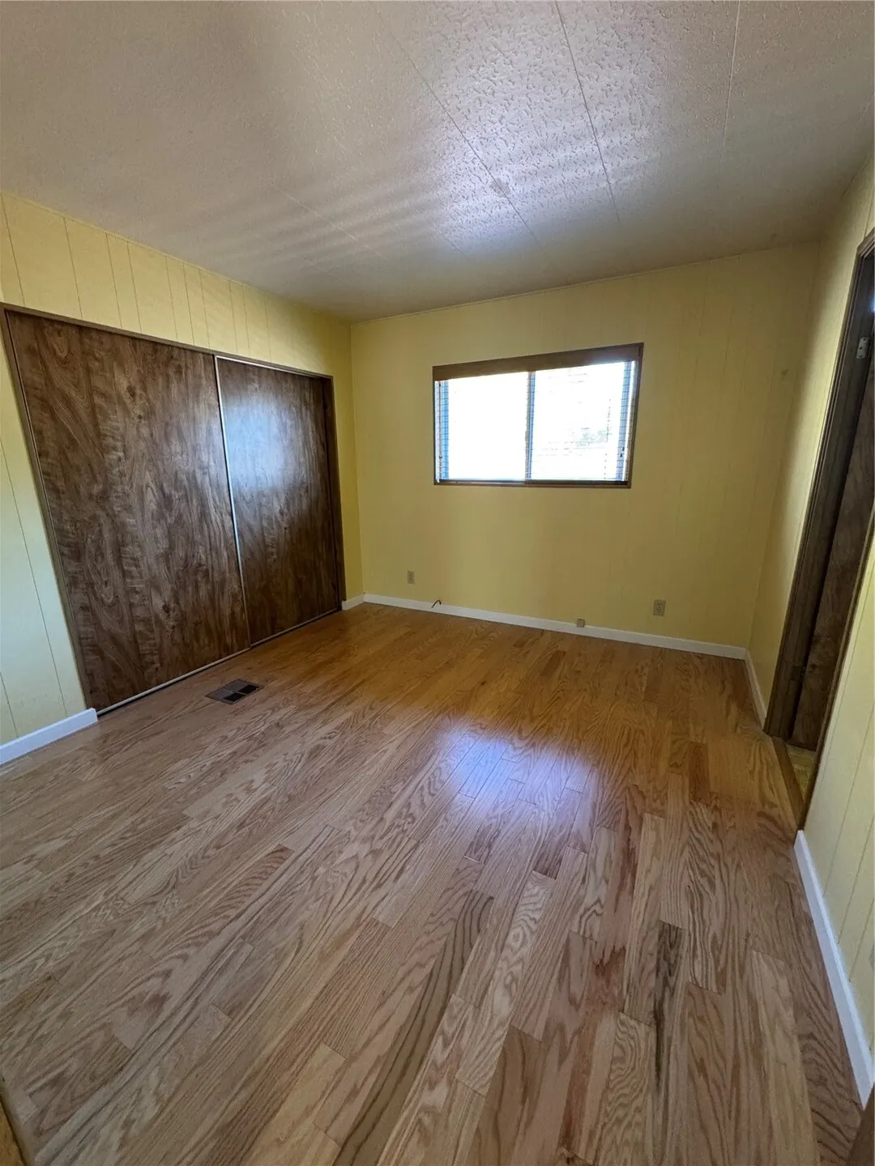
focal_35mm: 14
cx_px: 438
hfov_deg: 85.7
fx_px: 472
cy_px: 583
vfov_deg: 102.1
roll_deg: +0.9
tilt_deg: -15.2
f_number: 2.2
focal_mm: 2.22
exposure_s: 1/60
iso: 500
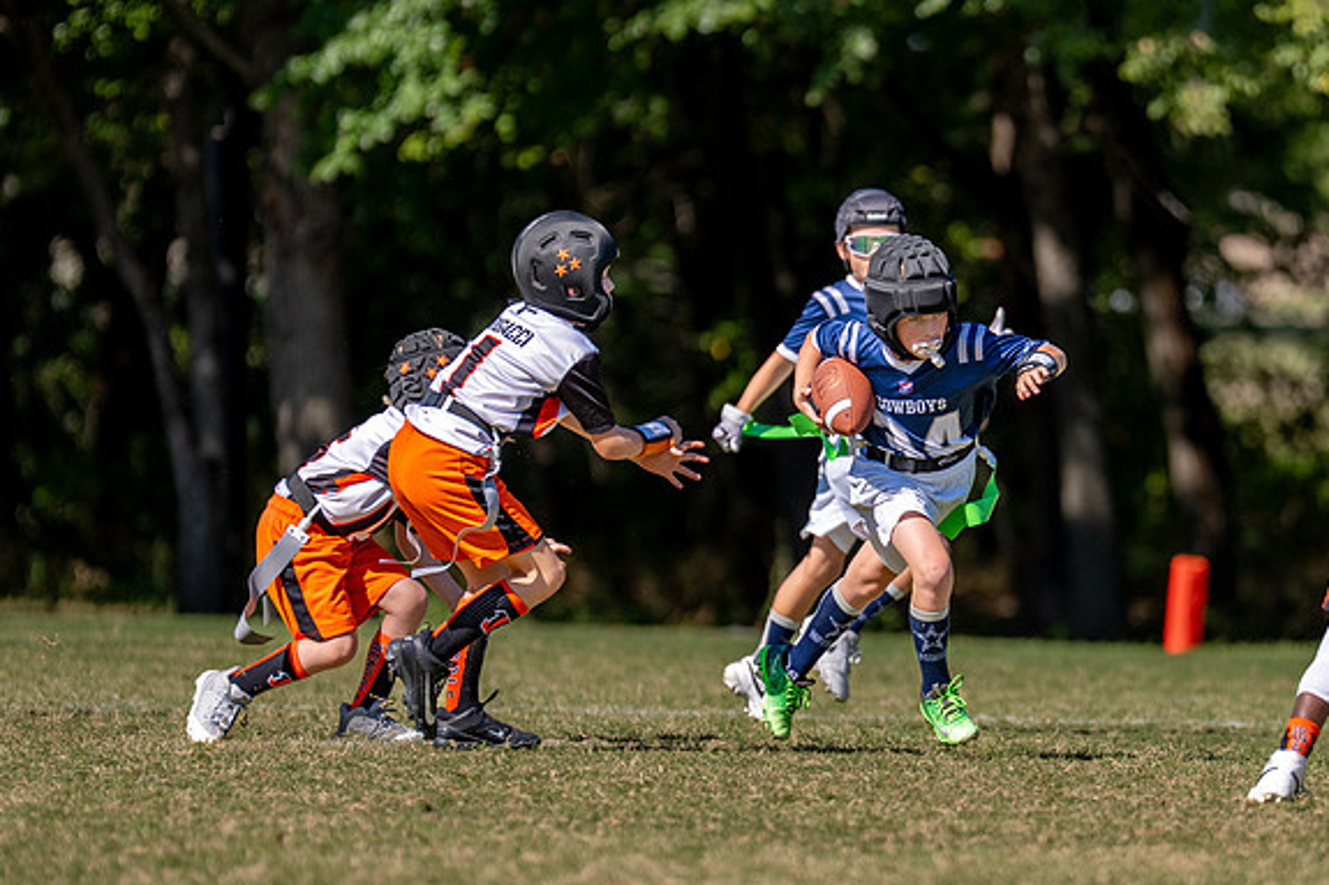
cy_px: 516
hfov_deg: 5.5
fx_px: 13839
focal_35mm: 375
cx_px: 885
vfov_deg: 3.7
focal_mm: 200
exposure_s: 1/3200
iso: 160
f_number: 2.8
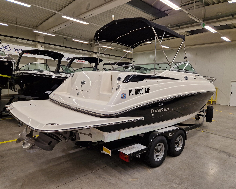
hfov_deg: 70.2
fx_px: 168
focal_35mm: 24
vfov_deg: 58.8
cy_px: 94
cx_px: 111
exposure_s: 1/100
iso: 100
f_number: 1.8
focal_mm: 5.4
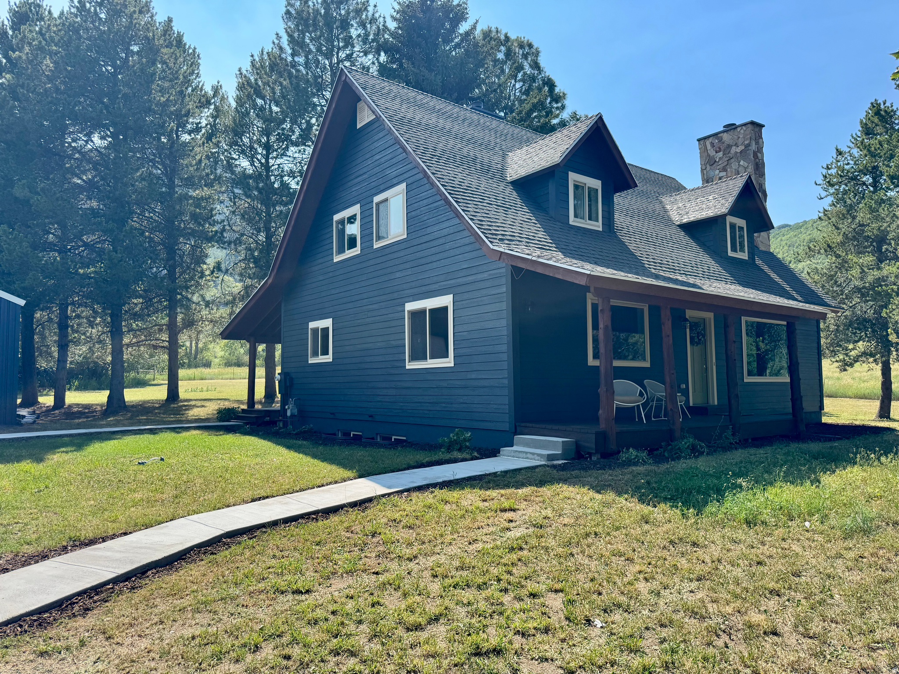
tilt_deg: +5.8
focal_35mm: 24
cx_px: 450
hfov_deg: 71.6
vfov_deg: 56.8
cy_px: 337
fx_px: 623
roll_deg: +0.2
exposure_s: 1/2174
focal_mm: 6.76
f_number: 1.78
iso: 80
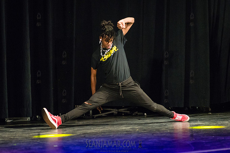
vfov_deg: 16.4
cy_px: 85
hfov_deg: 24.5
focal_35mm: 83
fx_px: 530
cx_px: 115
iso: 4000
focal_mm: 70
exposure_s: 1/1250
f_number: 2.8
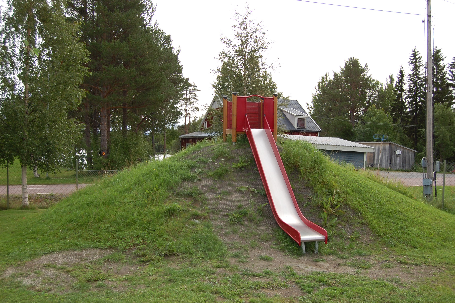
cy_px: 152
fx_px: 436
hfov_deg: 55.1
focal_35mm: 34
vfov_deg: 38.3
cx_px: 228
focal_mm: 23
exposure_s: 1/500
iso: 250
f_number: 5.6
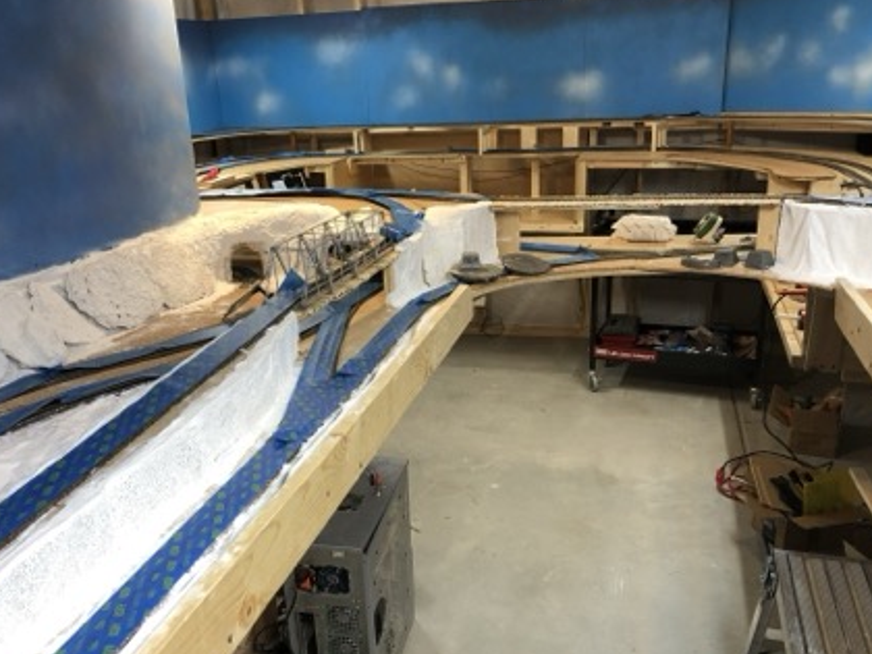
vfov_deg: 44.1
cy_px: 359
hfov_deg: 56.8
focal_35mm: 32
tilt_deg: -18.5
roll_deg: +3.0
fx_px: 806
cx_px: 436
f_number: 1.8
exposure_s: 1/30
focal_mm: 4
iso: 32
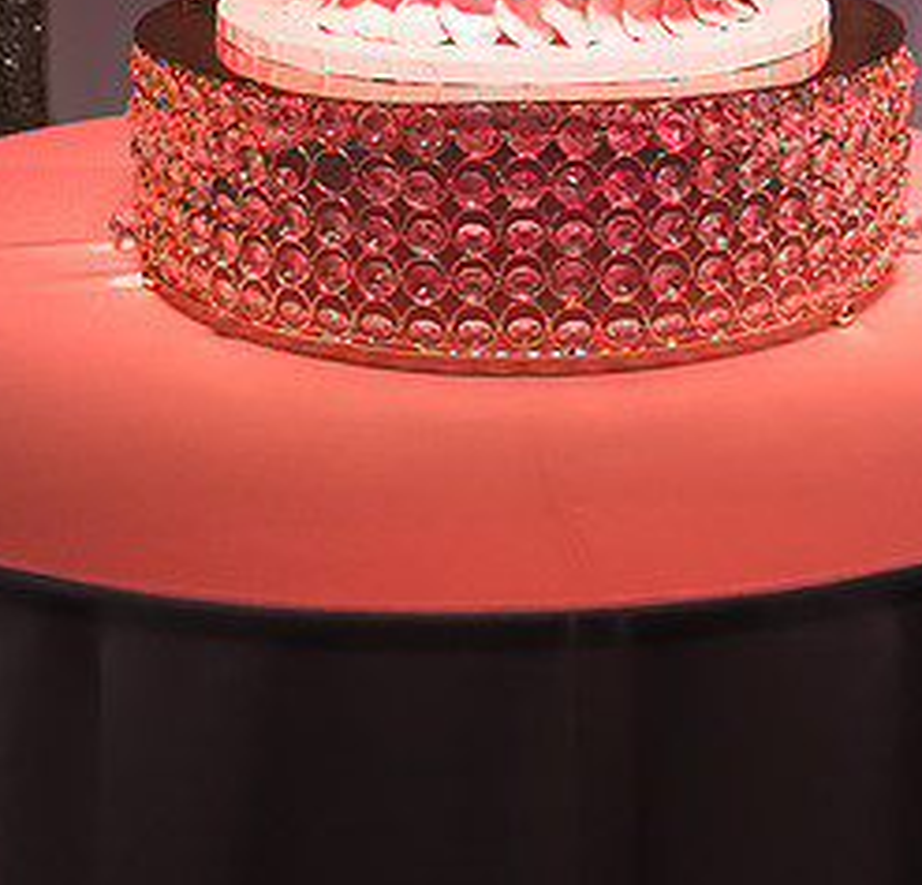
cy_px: -142
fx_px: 2097
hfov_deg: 24.8
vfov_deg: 22.2
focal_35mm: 71
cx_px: 522
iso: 400
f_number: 4.5
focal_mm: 24
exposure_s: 1/30
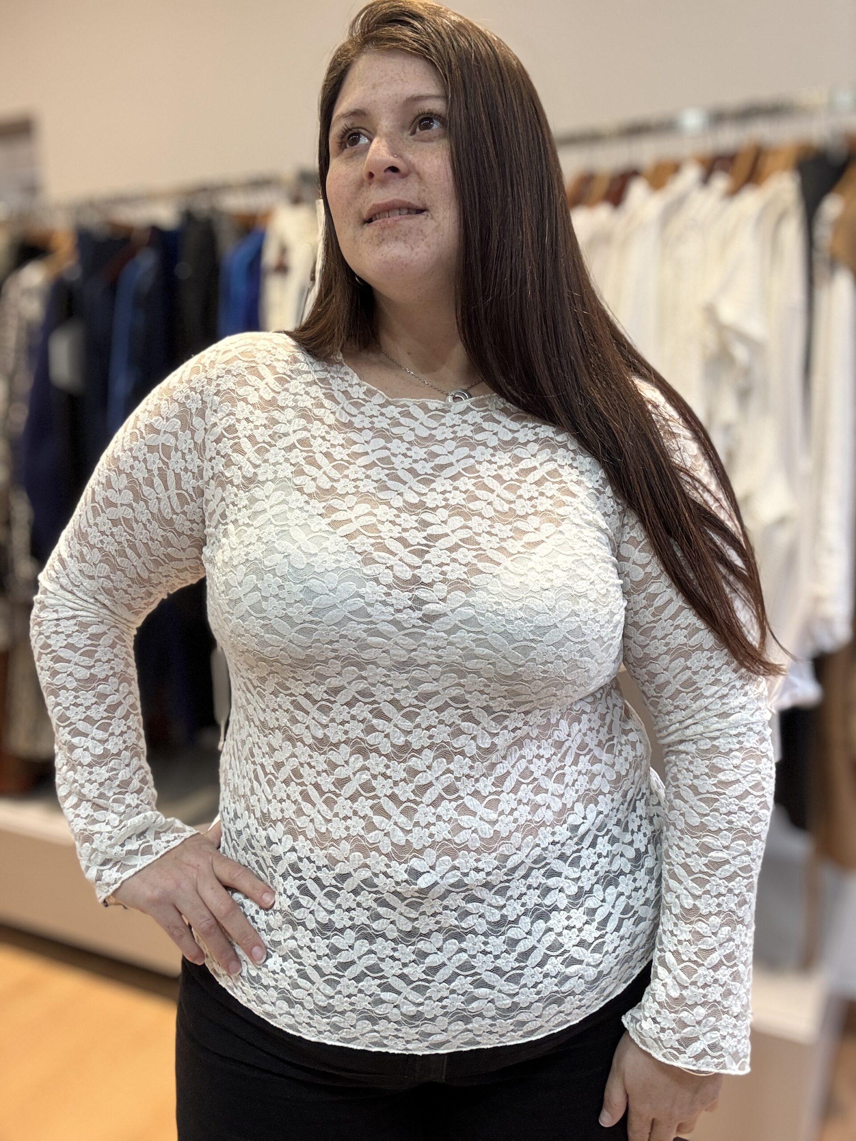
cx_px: 428
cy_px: 570
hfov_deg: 46.8
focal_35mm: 30
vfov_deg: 60.0
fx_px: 989
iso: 80
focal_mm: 2.69
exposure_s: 1/50
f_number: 1.9
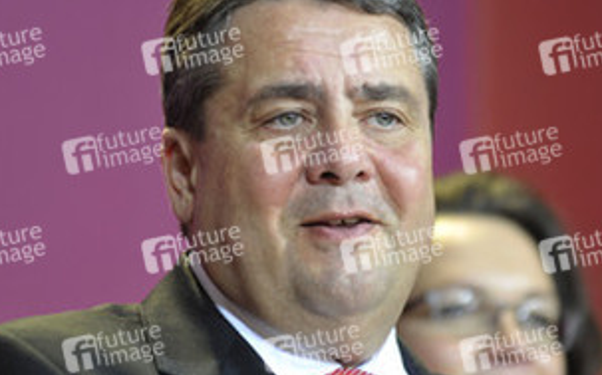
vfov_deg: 4.3
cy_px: 200
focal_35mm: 303
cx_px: 338
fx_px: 4968
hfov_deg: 6.9
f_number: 3.2
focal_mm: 200
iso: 1600
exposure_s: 1/200
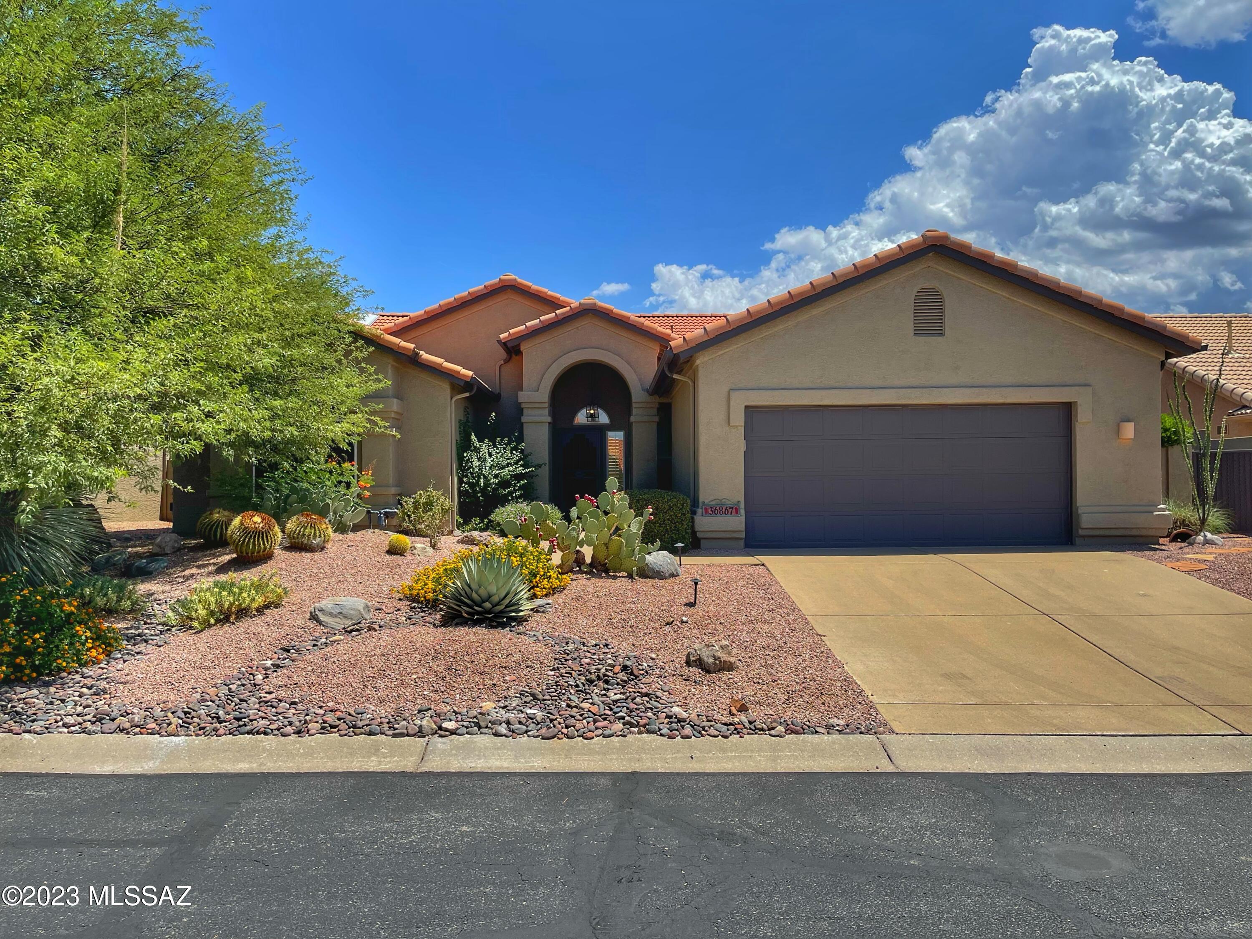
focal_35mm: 26
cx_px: 626
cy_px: 470
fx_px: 940
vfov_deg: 53.1
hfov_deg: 67.3
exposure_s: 1/4525
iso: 32
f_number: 1.6
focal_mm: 5.1
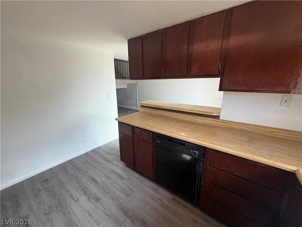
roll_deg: +0.0
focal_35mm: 14
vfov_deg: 85.7
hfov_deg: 102.1
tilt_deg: -15.1
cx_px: 151
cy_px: 114
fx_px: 122
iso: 200
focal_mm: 2.22
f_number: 2.2
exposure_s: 1/120
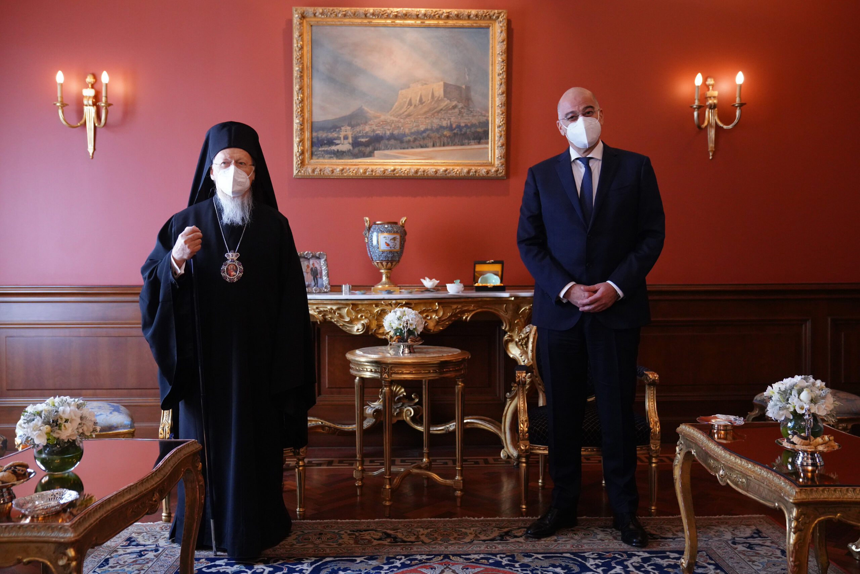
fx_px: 741
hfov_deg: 60.3
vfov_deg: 42.3
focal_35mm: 31
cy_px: 287
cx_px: 430
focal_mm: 31
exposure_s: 1/250
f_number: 3.5
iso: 3200
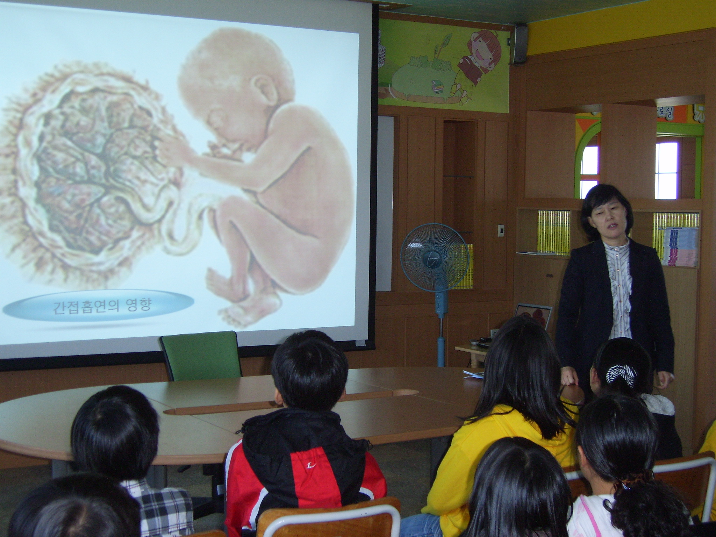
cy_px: 268
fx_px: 1241
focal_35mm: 60
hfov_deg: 32.2
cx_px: 358
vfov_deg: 24.4
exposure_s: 1/40
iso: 96
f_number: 3.5
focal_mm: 12.3
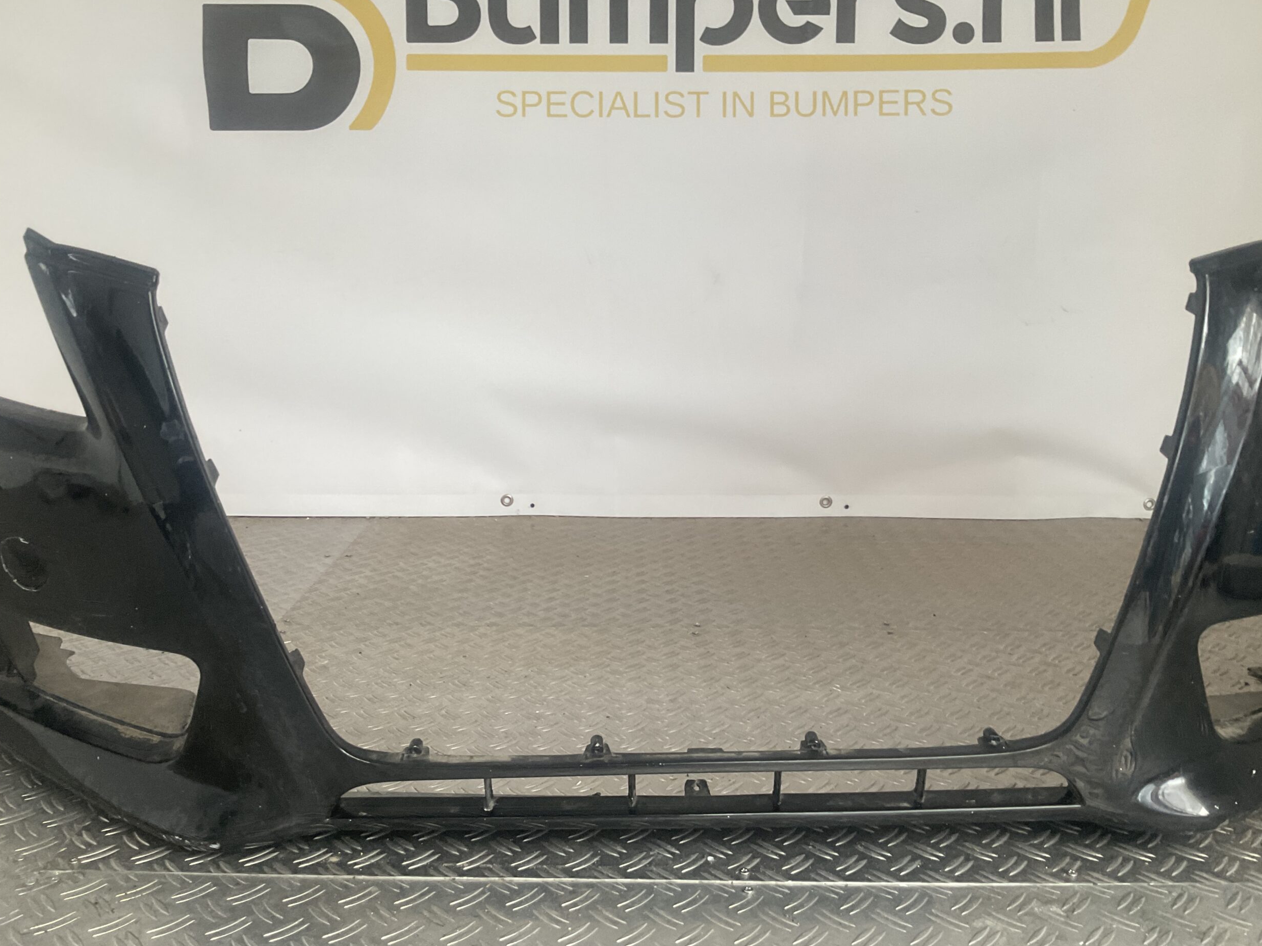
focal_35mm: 30
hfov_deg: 60.0
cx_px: 629
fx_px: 1094
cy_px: 469
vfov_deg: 46.8
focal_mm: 3
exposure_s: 1/100
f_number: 1.8
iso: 64
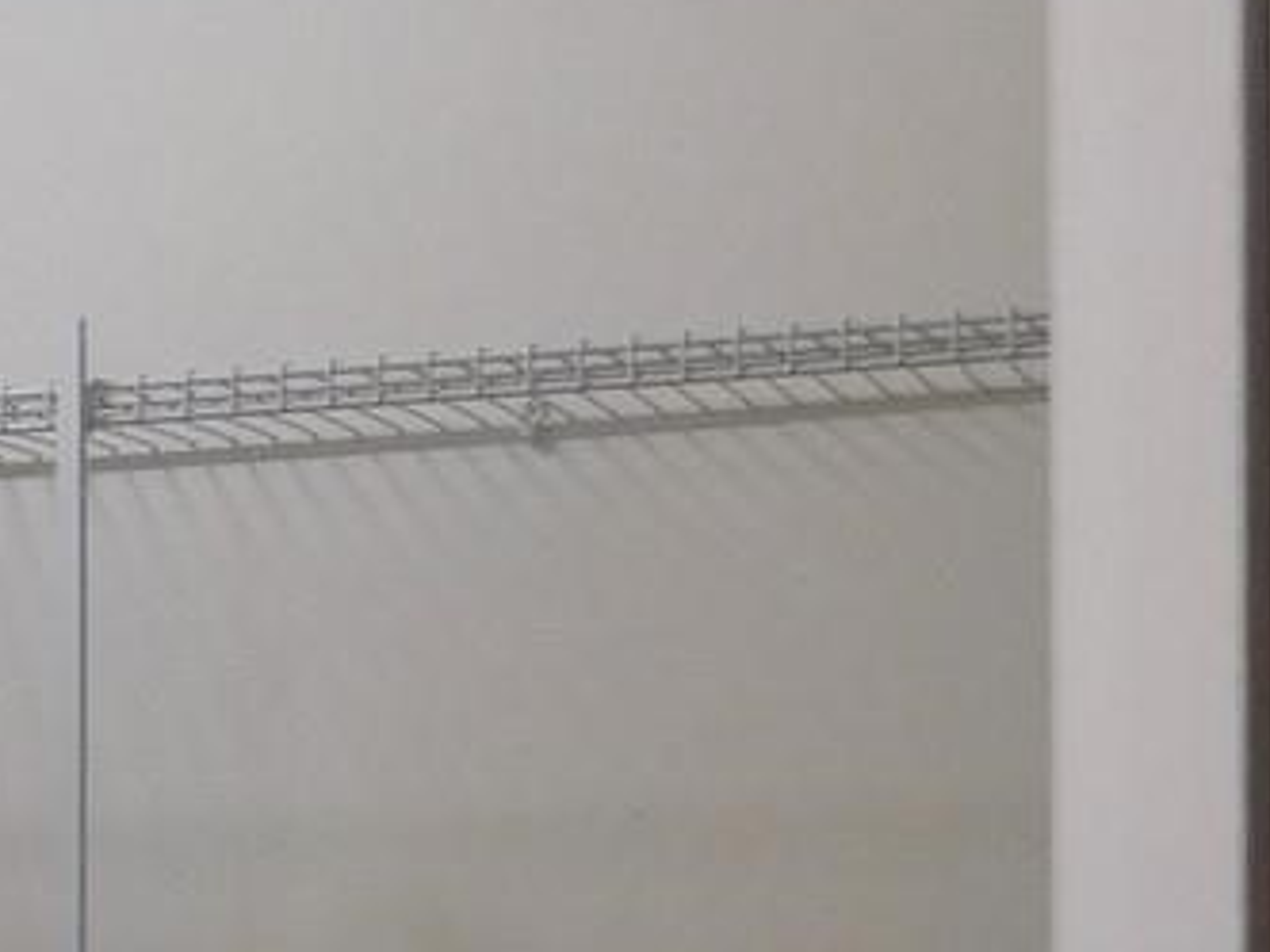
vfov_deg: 13.1
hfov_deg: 15.2
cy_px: 1078
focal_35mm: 111
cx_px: -1060
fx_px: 4072
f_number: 3
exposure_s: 1/50
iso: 125
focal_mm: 4
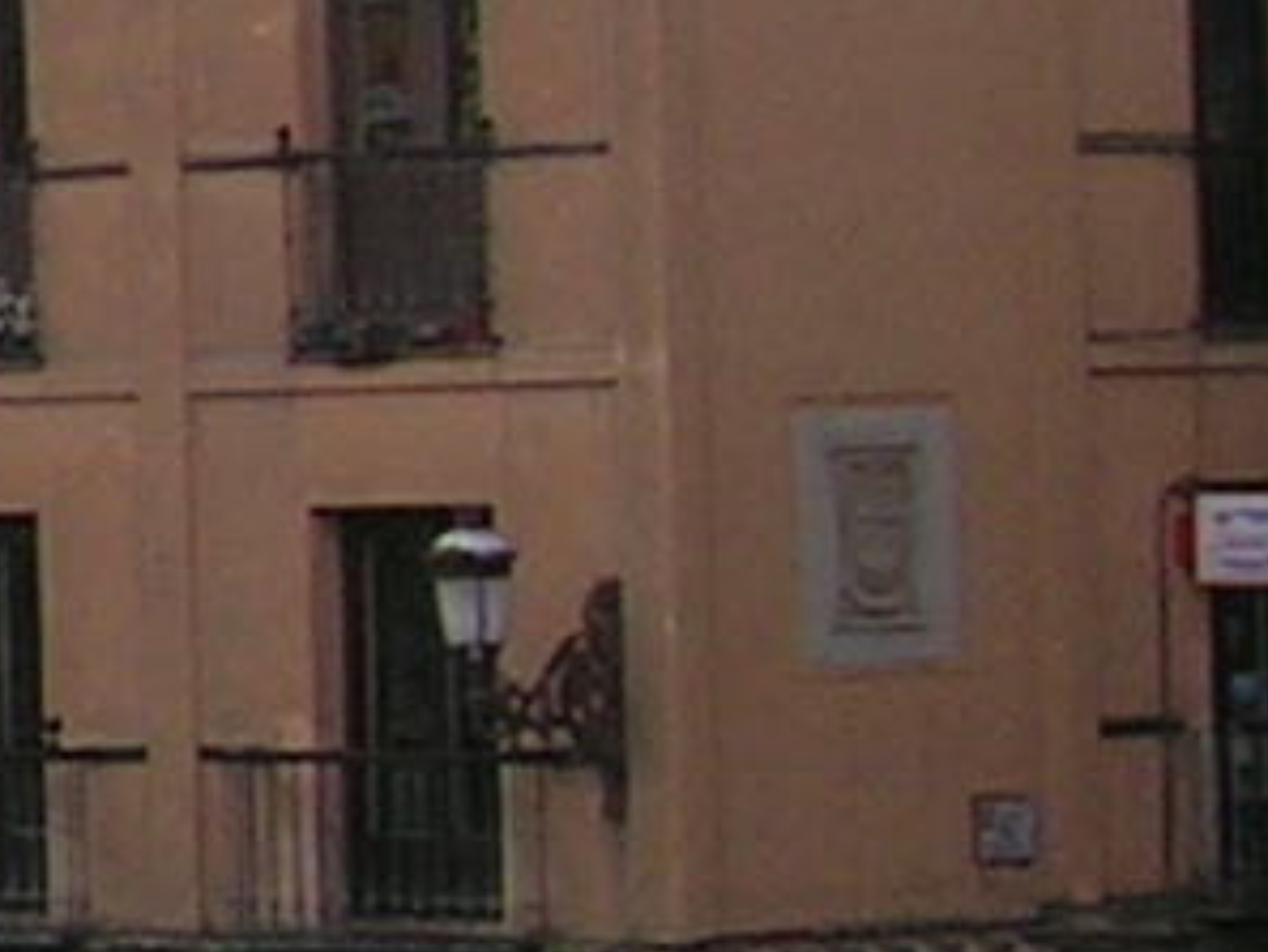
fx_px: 8832
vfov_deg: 6.2
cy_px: 55
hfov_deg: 7.0
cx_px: -3001
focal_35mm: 241
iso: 50
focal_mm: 5.4
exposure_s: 1/225
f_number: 4.8
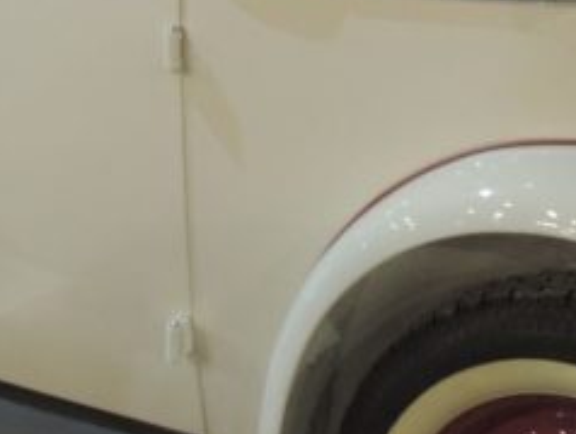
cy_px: 19
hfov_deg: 15.2
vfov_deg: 11.4
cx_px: 189
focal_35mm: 129
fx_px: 2149
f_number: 3.1
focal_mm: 5.3
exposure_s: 1/10
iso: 400
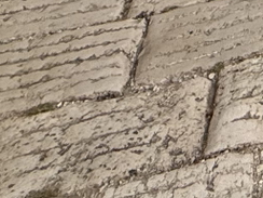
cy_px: -545
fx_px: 836
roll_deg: -0.5
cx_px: 587
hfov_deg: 13.9
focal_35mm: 110
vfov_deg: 8.5
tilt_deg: -0.6
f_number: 2.2
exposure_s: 1/985
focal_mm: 2.22
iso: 64
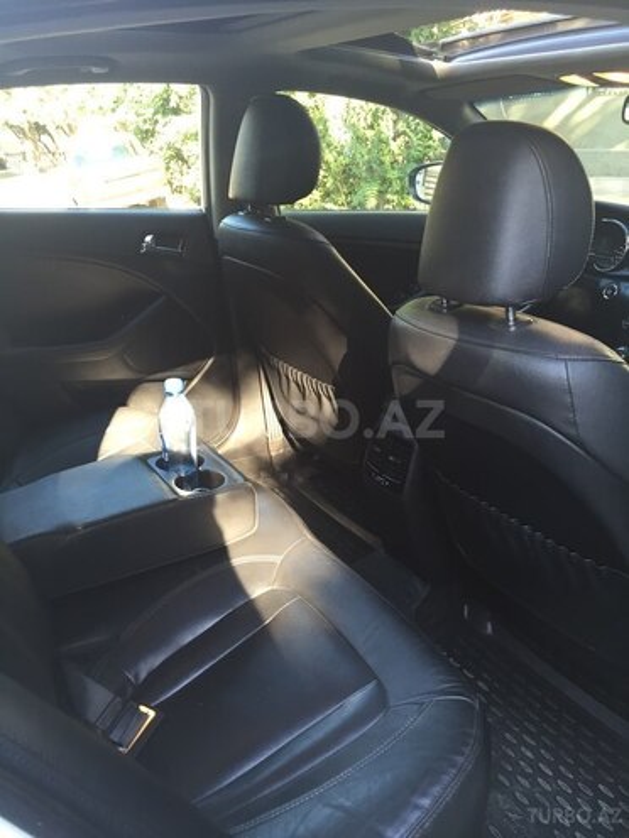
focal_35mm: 29
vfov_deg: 61.7
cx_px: 314
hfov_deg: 48.2
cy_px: 419
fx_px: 703
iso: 40
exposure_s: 1/33
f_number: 2.2
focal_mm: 4.15
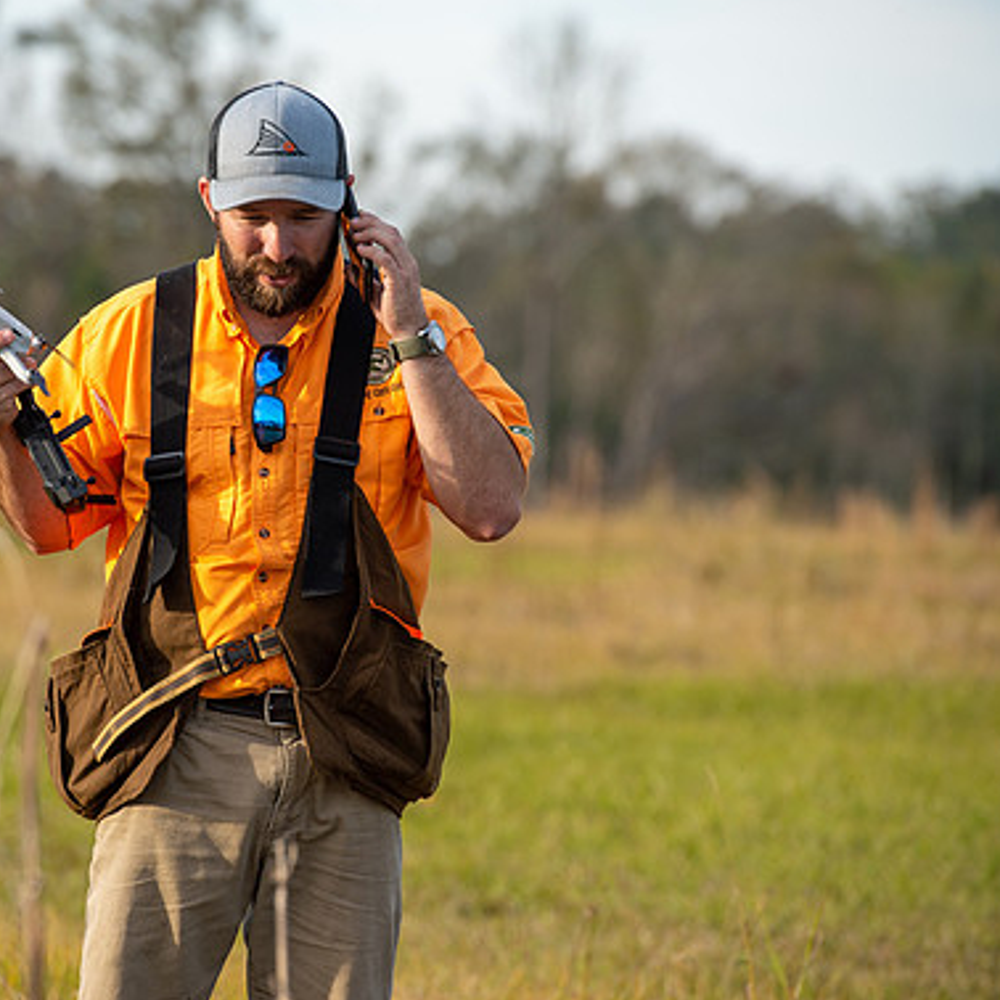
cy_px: 503
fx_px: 8530
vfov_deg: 6.7
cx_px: 344
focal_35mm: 261
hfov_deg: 6.7
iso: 100
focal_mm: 200
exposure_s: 1/250
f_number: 5.6
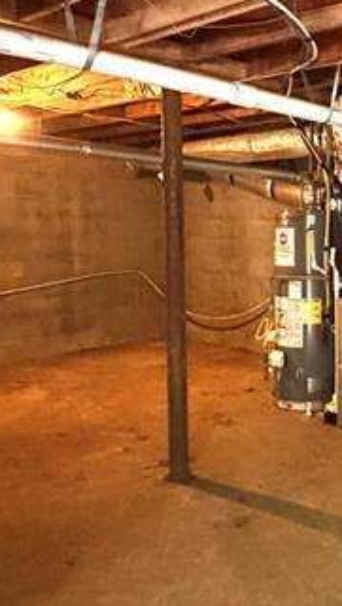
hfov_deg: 27.5
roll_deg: -0.3
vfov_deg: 52.5
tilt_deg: -3.6
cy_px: 257
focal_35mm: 38
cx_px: 410
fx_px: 612
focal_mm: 2.22
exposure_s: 1/32
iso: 1600
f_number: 2.2
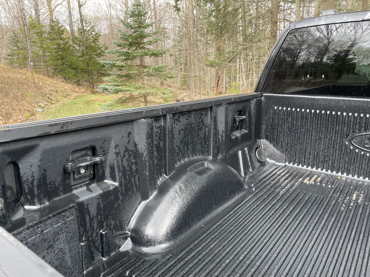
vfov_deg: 53.1
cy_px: 138
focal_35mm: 26
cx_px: 185
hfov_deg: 67.3
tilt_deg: -15.0
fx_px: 278
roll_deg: +3.0
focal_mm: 4.2
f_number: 1.6
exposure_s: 1/121
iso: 80
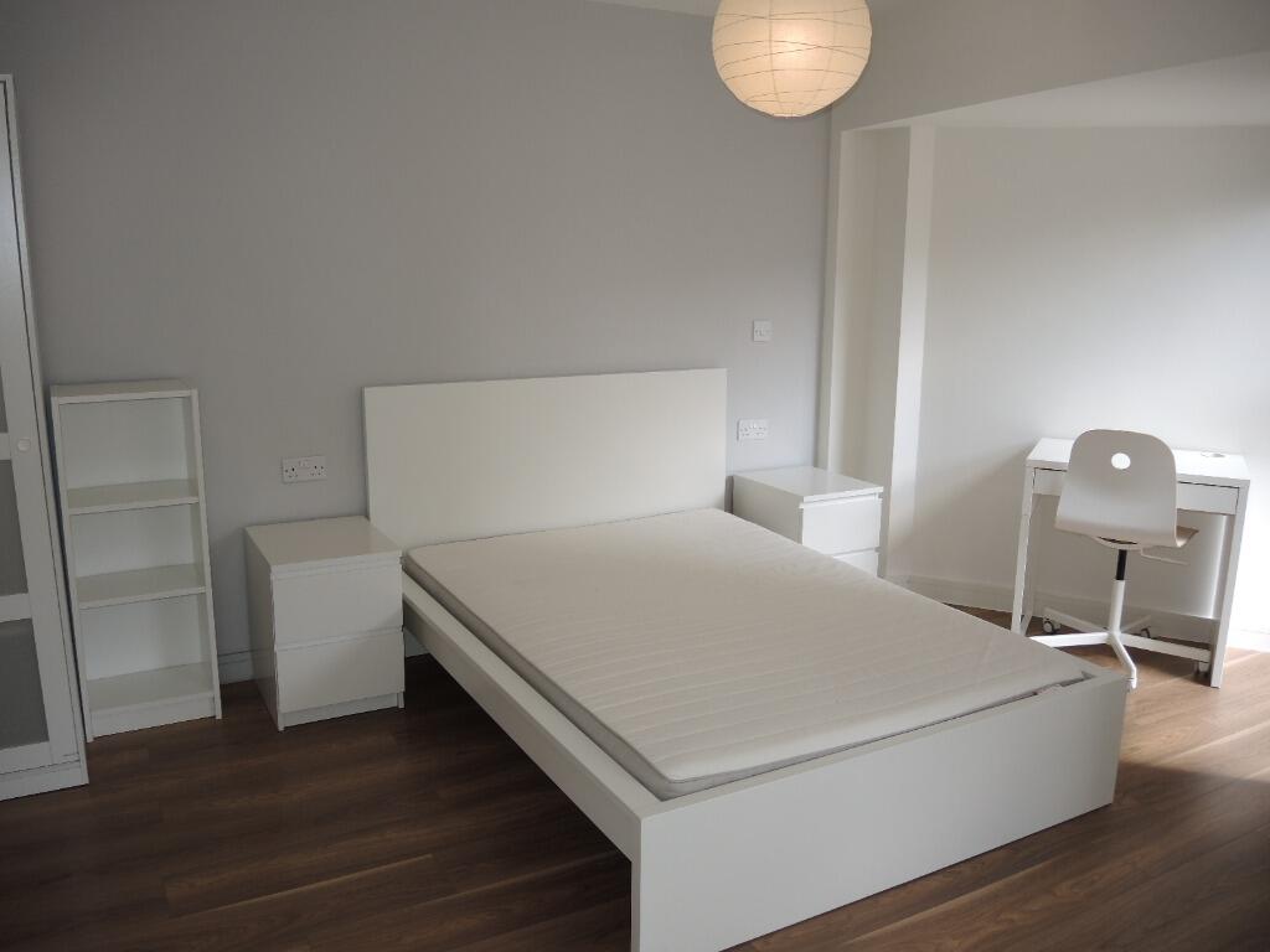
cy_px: 476
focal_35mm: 28
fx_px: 1027
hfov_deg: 63.4
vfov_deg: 49.7
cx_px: 635
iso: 80
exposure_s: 1/160
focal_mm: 6
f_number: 2
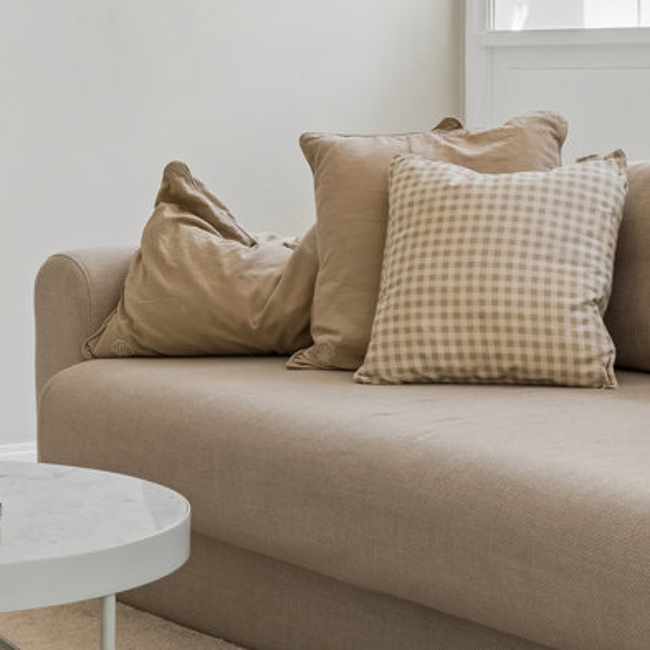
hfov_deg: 16.1
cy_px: 311
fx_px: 2294
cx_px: 304
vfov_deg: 16.1
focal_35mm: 108
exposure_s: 1/80
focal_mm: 30
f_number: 6.3
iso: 200
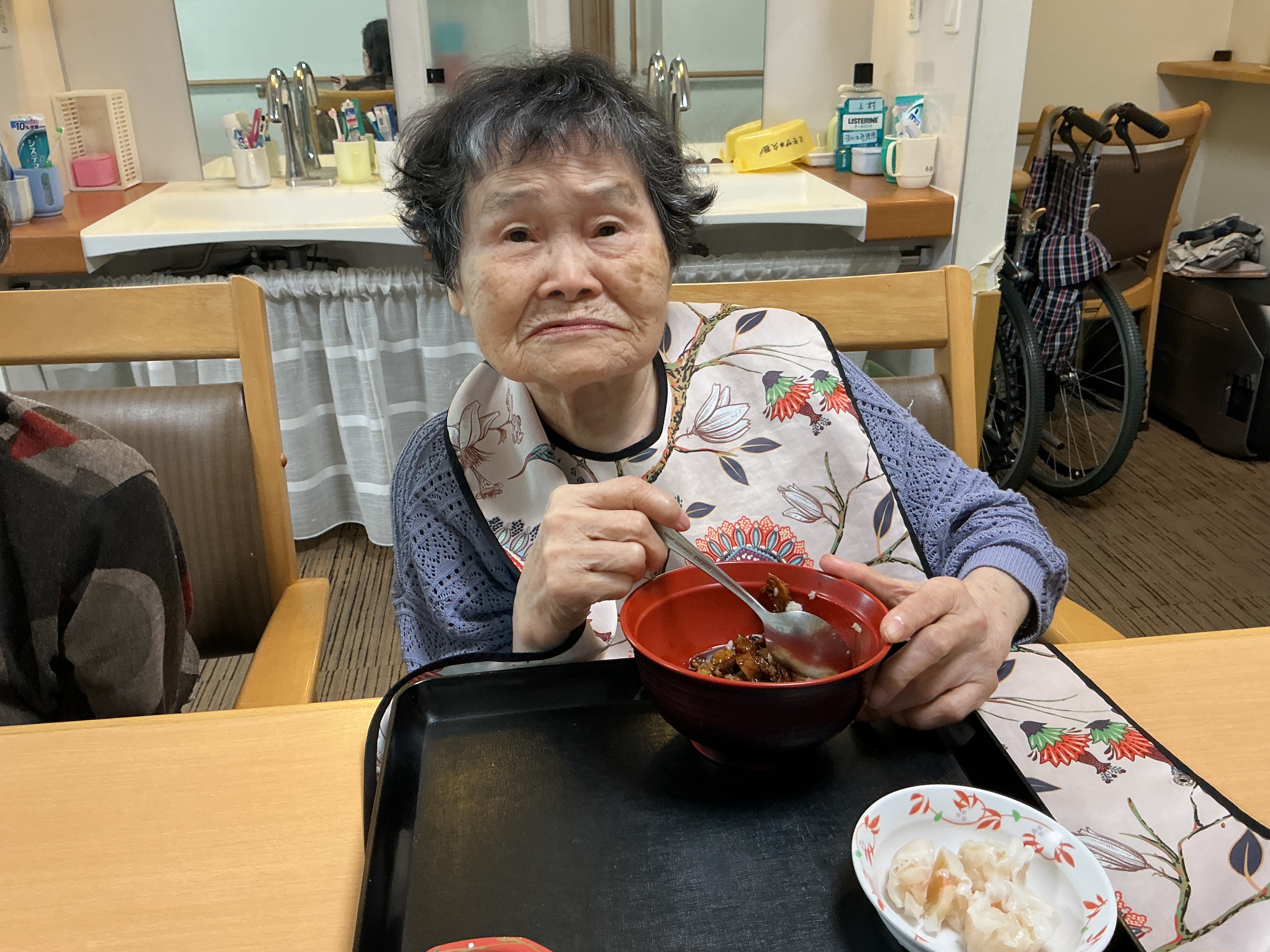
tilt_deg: -23.5
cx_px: 635
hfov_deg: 61.7
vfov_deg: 48.2
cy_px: 476
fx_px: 1064
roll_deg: +1.2
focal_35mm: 29
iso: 125
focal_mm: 3
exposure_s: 1/50
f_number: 1.8
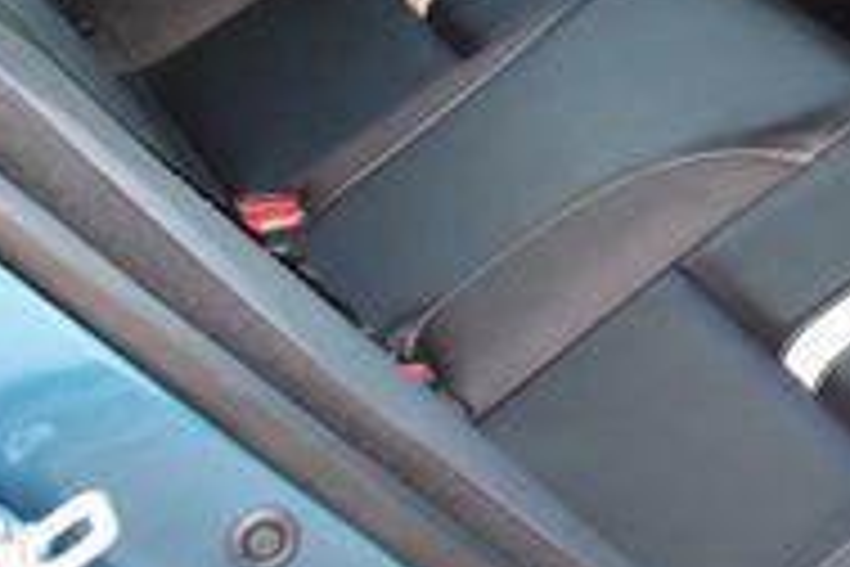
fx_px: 2519
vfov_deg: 12.7
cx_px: 1174
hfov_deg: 17.7
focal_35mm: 107
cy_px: 63
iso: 1000
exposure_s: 1/15
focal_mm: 21
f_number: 6.3
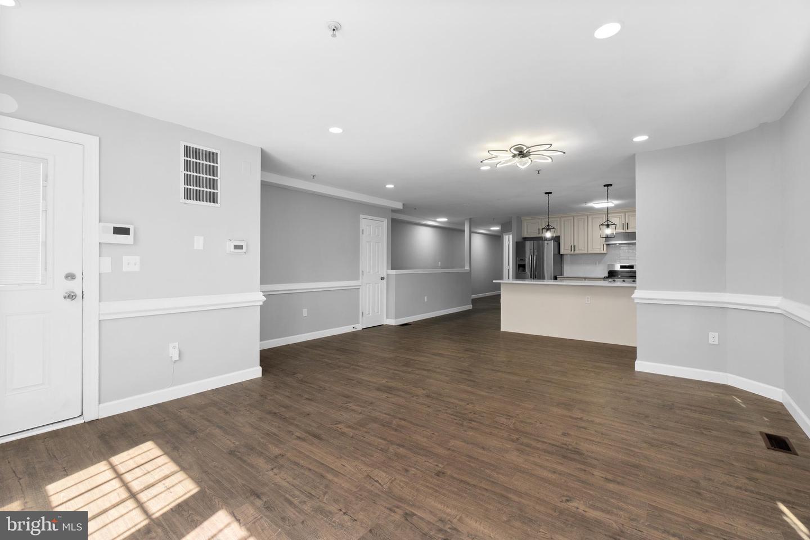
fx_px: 337
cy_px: 270
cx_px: 405
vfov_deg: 77.3
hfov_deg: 100.4
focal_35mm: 15
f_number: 9
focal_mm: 10
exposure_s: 1/8
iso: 100
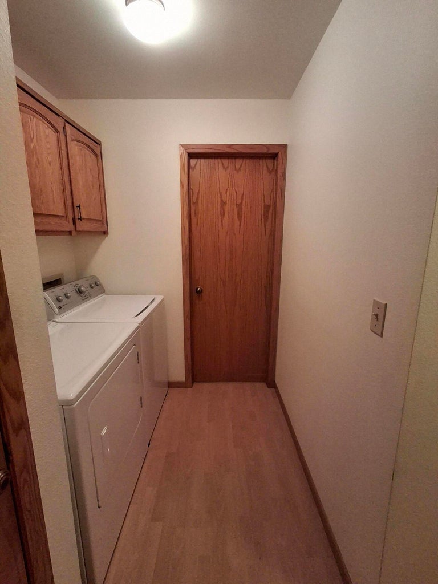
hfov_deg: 78.1
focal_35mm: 16
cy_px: 292
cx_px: 219
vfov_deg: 94.5
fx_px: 270
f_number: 2.2
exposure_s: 1/40
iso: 200
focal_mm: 1.64
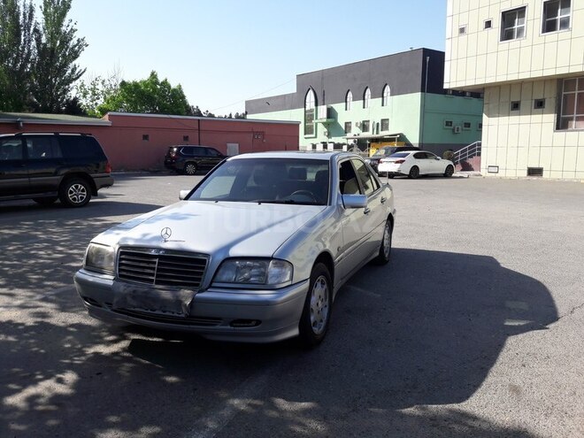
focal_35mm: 28
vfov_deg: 49.7
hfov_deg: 63.4
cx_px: 292
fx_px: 472
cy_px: 219
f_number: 1.9
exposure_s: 1/1126
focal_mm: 3.7
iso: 40
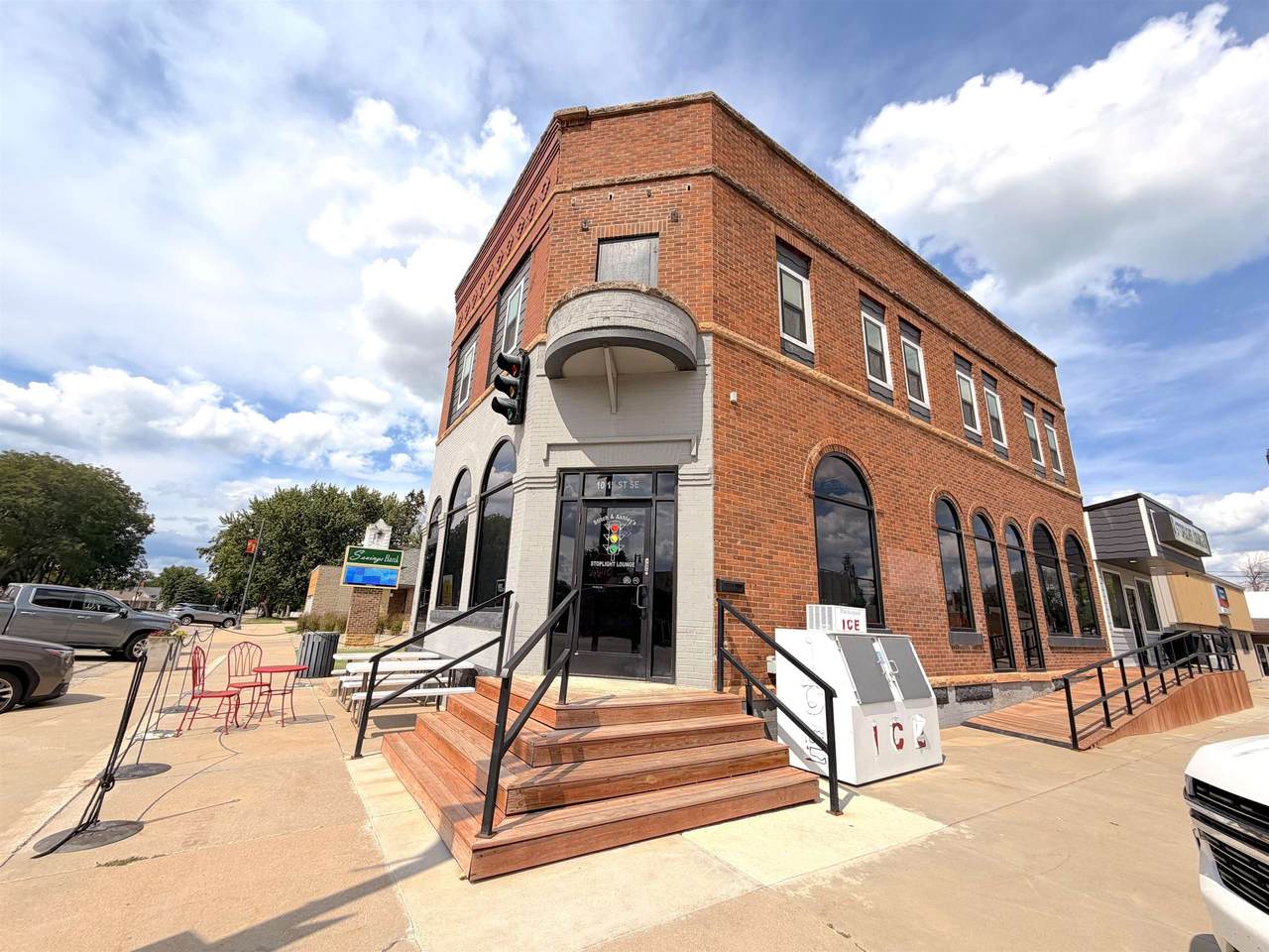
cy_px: 476
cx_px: 634
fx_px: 513
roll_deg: -2.4
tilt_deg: +16.0
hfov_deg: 102.1
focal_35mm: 14
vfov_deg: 85.7
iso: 20
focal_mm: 2.22
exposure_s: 1/1534
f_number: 2.2
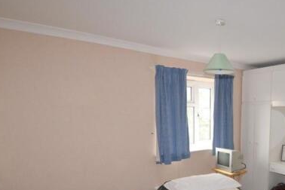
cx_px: 239
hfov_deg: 61.9
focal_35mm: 26
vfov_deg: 47.2
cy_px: 149
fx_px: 206
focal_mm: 10
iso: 640
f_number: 3.5
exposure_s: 1/60
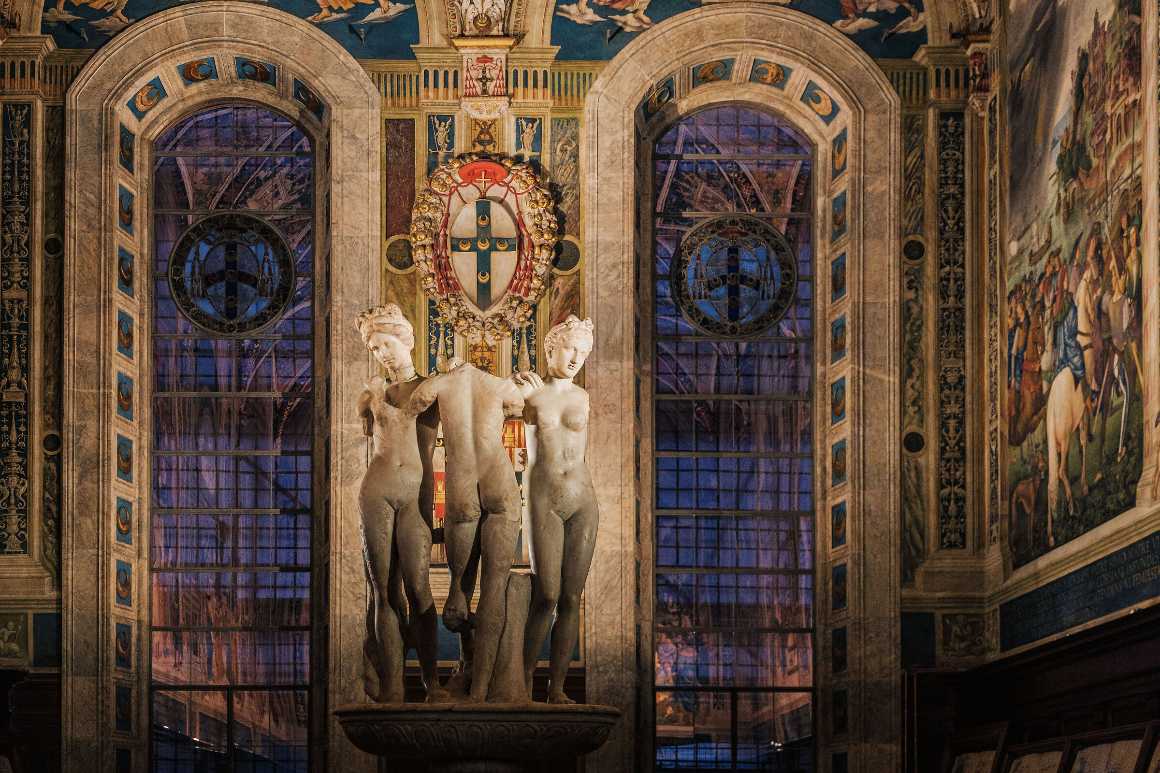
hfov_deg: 40.3
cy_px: 386
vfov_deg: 27.5
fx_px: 1579
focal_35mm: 49
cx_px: 580
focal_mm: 32.5
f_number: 4
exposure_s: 1/50
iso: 3200
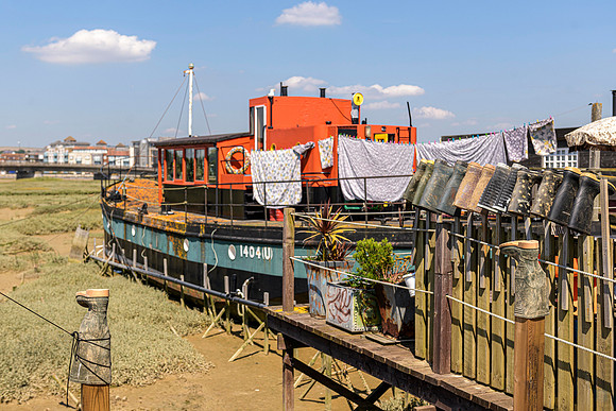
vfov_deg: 31.1
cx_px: 284
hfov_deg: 45.2
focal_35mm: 43
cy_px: 202
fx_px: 739
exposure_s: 1/500
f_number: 5.6
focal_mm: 40
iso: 64
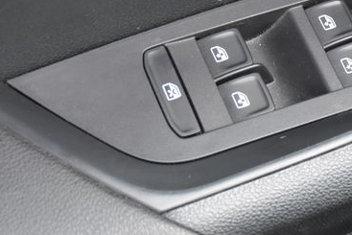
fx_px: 1360
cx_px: 332
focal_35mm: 139
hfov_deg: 14.6
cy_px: 49
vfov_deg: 9.9
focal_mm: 34
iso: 800
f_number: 4.2
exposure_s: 1/60
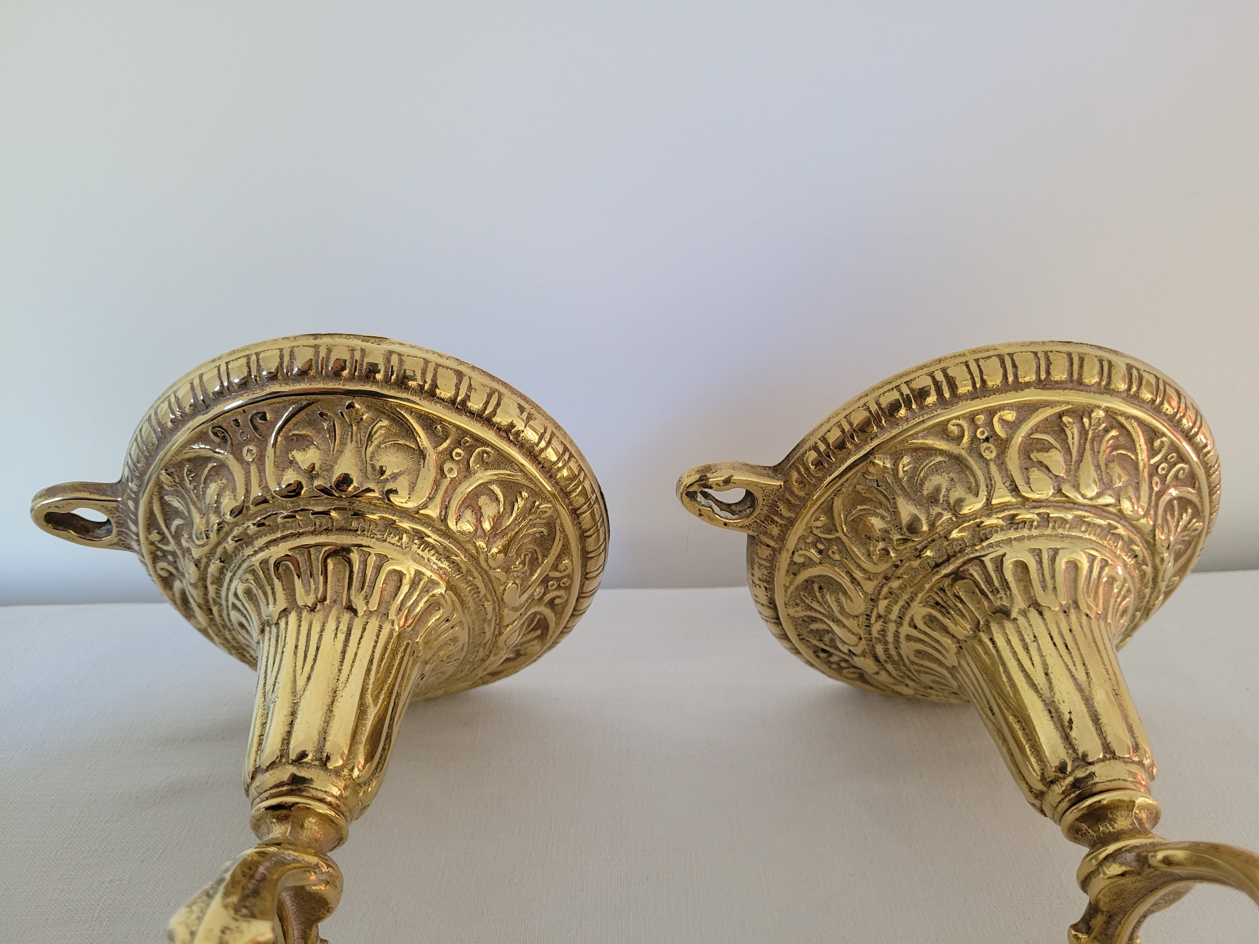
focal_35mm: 26
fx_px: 946
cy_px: 472
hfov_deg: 67.3
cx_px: 630
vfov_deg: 53.1
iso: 320
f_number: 1.8
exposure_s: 1/50
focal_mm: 5.4
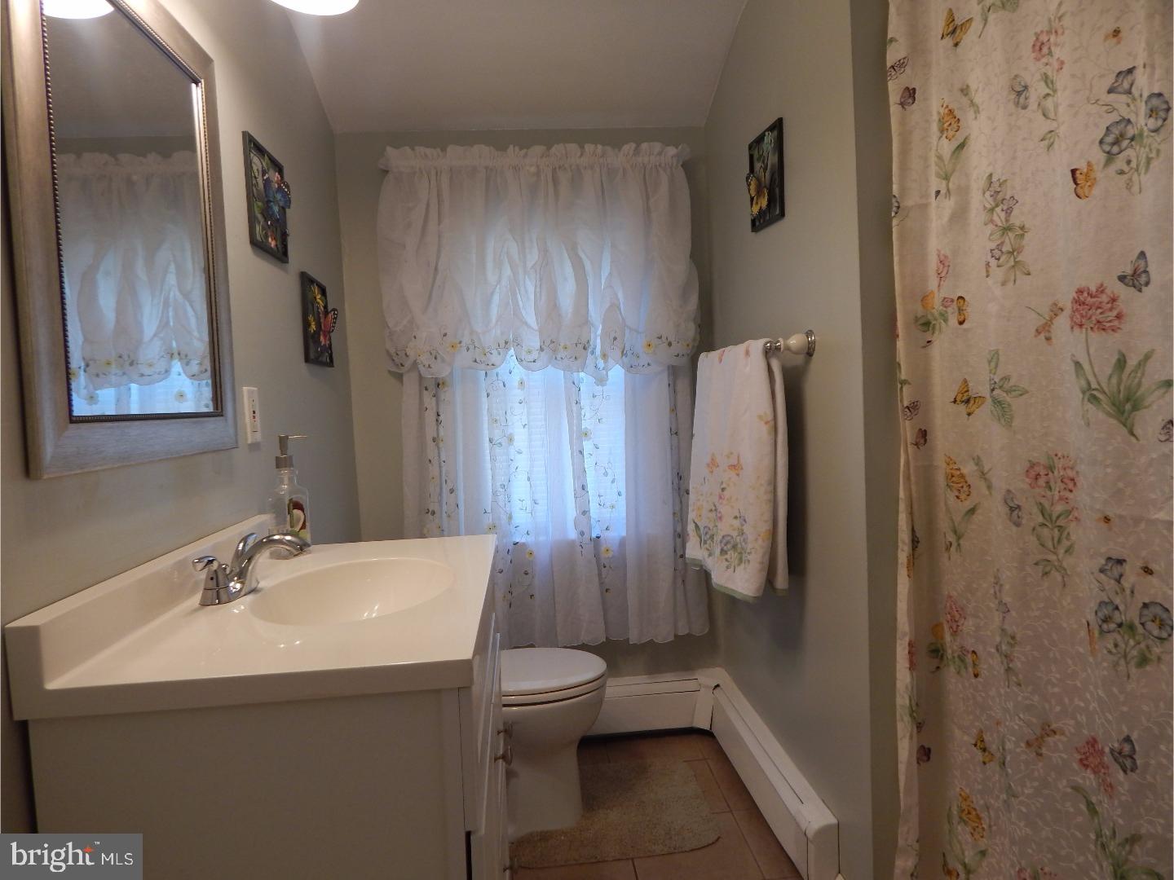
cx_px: 587
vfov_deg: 61.1
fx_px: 746
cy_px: 440
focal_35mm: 22
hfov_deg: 76.4
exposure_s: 1/50
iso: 125
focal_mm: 4
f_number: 3
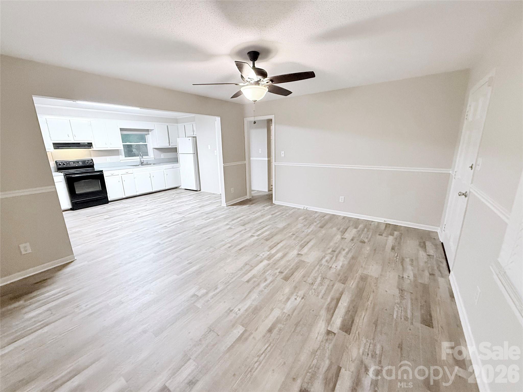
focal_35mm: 14
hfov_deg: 102.1
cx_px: 262
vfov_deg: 85.7
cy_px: 196
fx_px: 212
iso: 500
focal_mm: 2.22
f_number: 2.2
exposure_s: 1/60
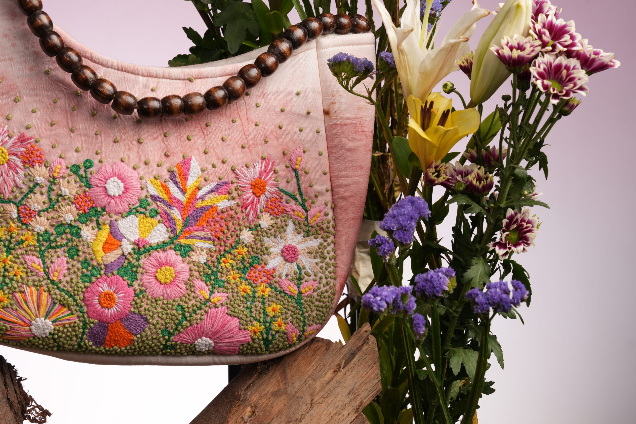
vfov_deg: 16.1
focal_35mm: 85
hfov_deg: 23.9
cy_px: 212
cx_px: 318
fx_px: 1502
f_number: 8
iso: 125
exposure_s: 1/100
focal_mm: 57
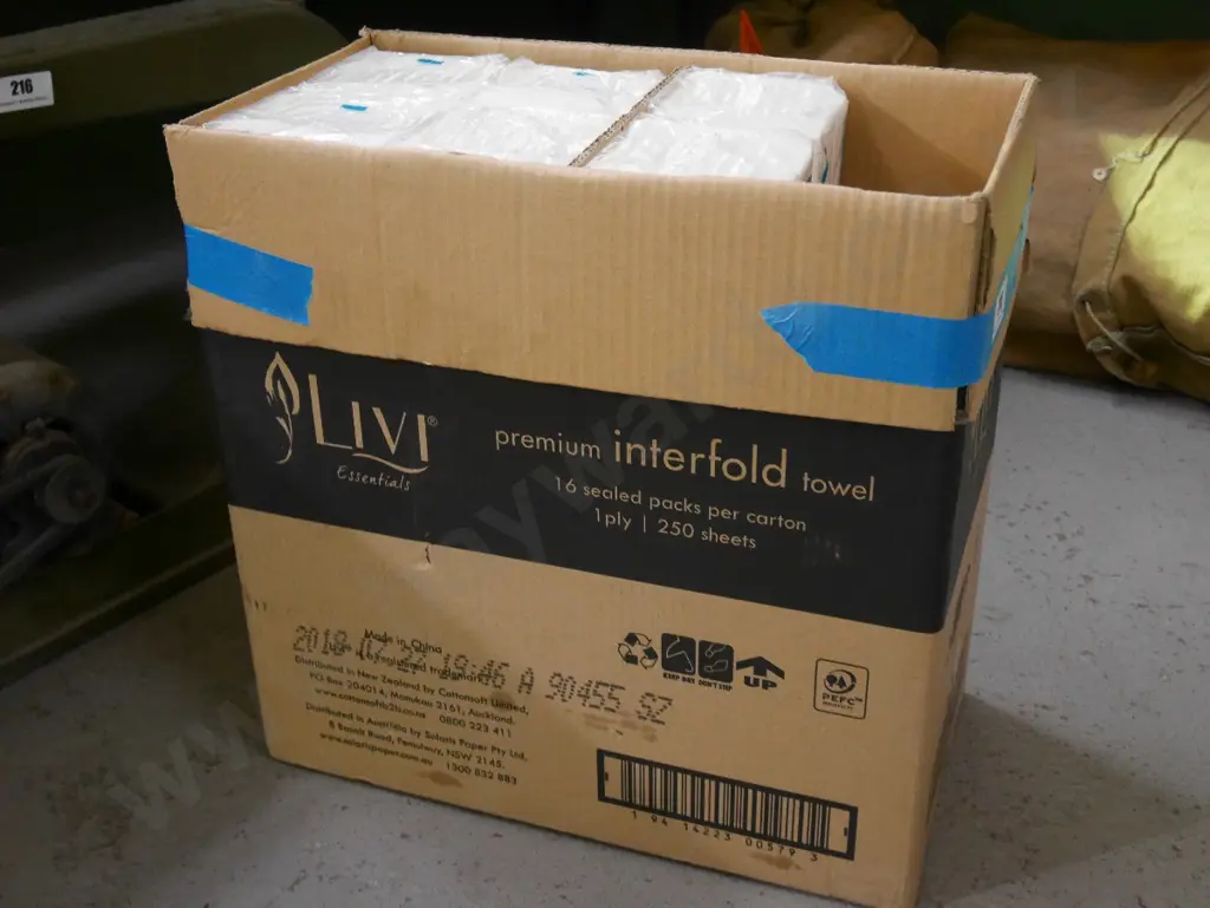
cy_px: 454
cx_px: 605
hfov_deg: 42.9
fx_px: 1539
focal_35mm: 44
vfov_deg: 32.9
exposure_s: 1/8
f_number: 4.8
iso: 3200
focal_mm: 22
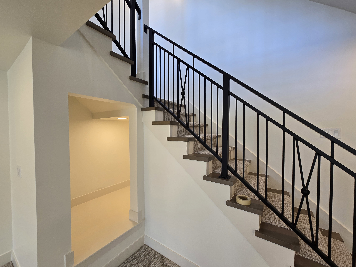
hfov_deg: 106.2
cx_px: 178
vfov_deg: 89.9
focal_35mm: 13
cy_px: 134
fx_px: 134
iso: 64
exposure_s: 1/60
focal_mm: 2.2
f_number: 2.2
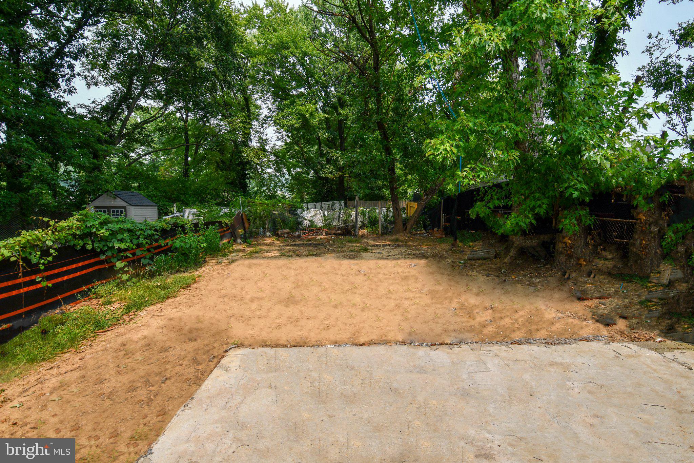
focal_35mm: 18
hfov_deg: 90.0
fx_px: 347
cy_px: 232
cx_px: 347
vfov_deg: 67.4
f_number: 8
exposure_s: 1/250
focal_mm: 12
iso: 100
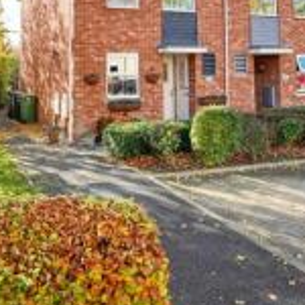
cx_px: 152
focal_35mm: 43
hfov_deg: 39.2
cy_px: 38
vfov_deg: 37.0
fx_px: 429
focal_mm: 16
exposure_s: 1/160
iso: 320
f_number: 6.3
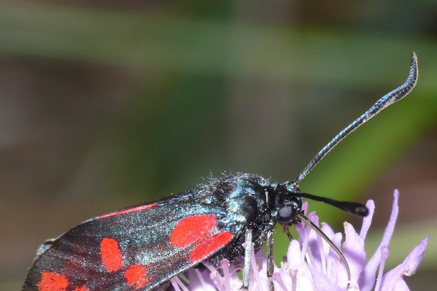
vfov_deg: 4.3
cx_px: 194
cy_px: 207
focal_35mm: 316
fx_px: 3834
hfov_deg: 6.5
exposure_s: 1/640
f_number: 11
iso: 200
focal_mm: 45.5
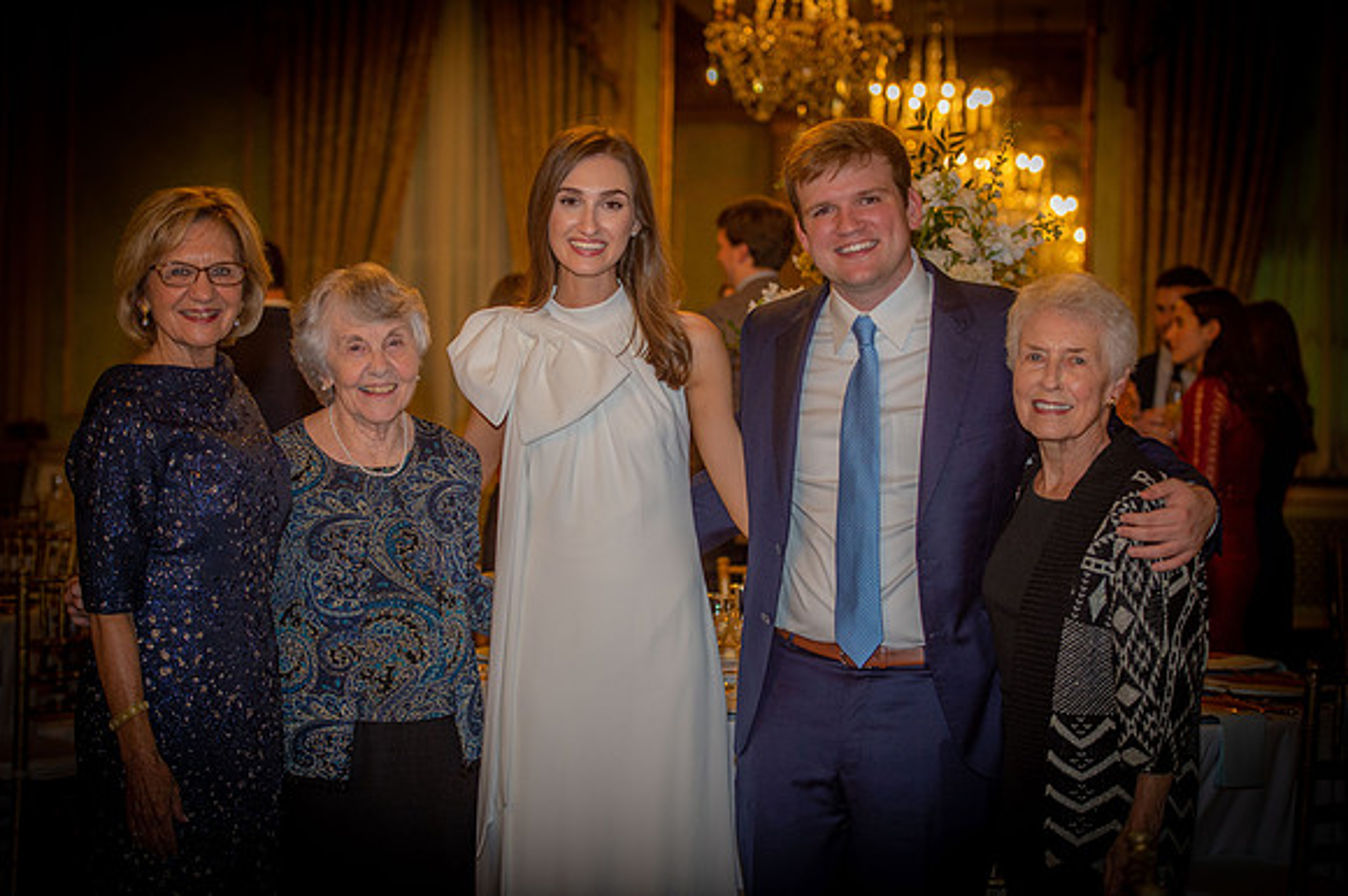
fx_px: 2620
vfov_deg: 19.4
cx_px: 674
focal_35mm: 70
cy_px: 448
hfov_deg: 28.9
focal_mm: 70
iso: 1250
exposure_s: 1/100
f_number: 2.8
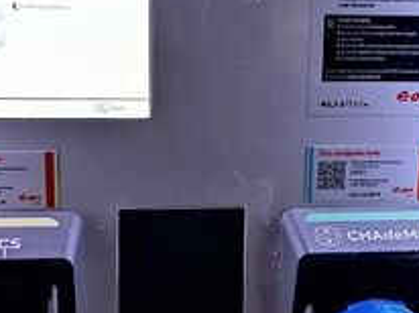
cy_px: 274
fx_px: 1040
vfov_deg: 16.9
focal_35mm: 86
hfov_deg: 22.8
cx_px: 193
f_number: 1.8
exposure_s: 4
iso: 100
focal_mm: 5.3
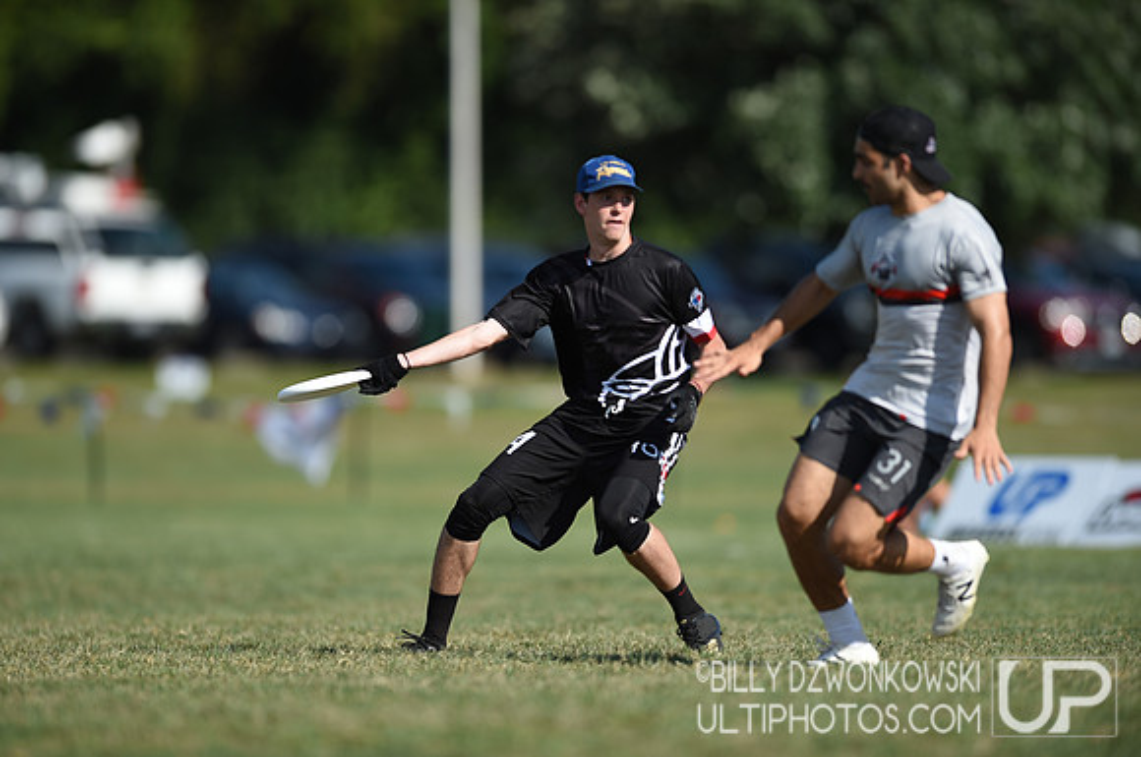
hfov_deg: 5.2
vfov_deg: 3.4
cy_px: 378
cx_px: 570
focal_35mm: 400
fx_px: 12660
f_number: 3.5
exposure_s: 1/2000
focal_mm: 400
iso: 100
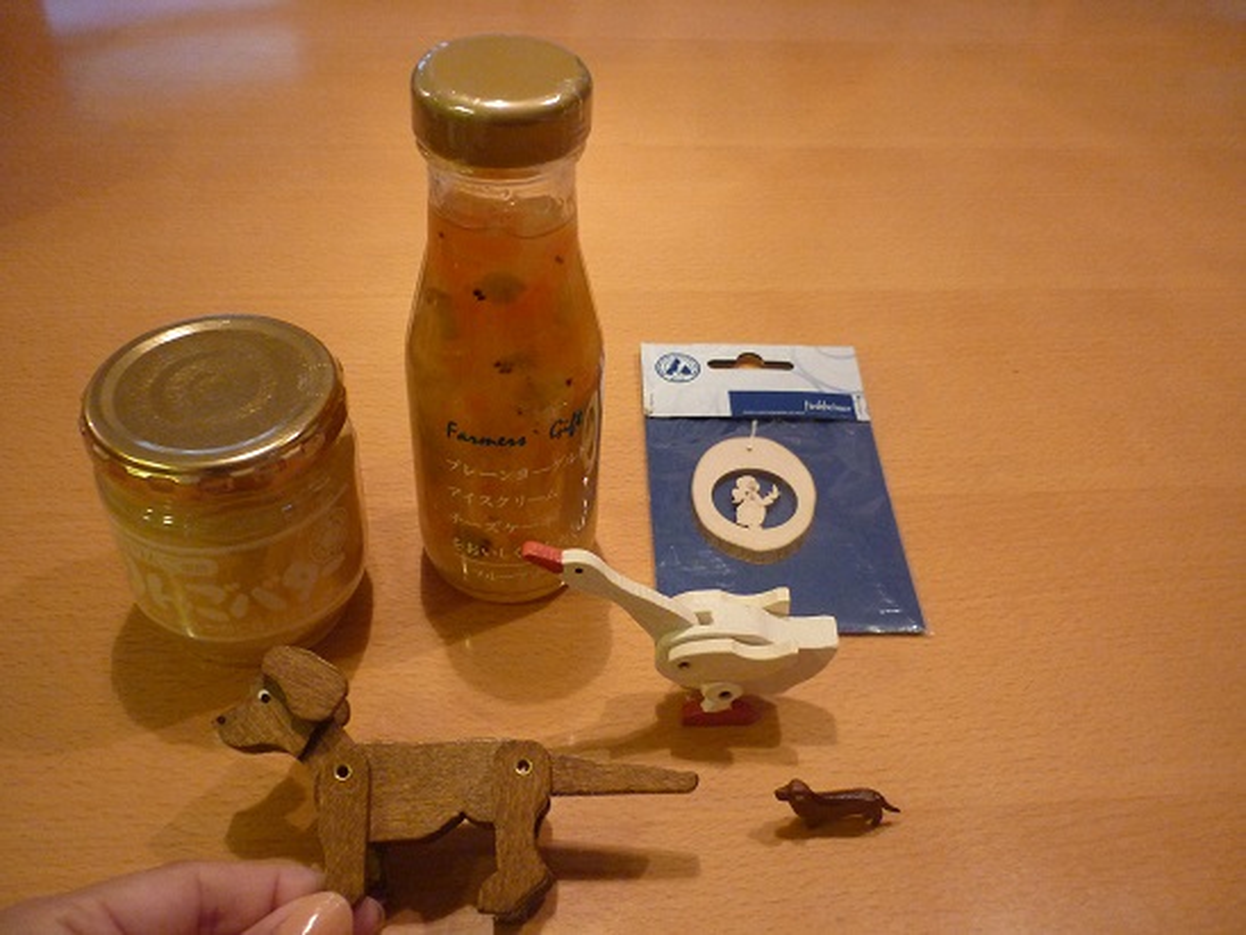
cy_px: 468
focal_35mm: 33
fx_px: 1188
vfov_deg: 42.9
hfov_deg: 55.4
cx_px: 623
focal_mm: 5.5
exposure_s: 1/30
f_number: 2.8
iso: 400
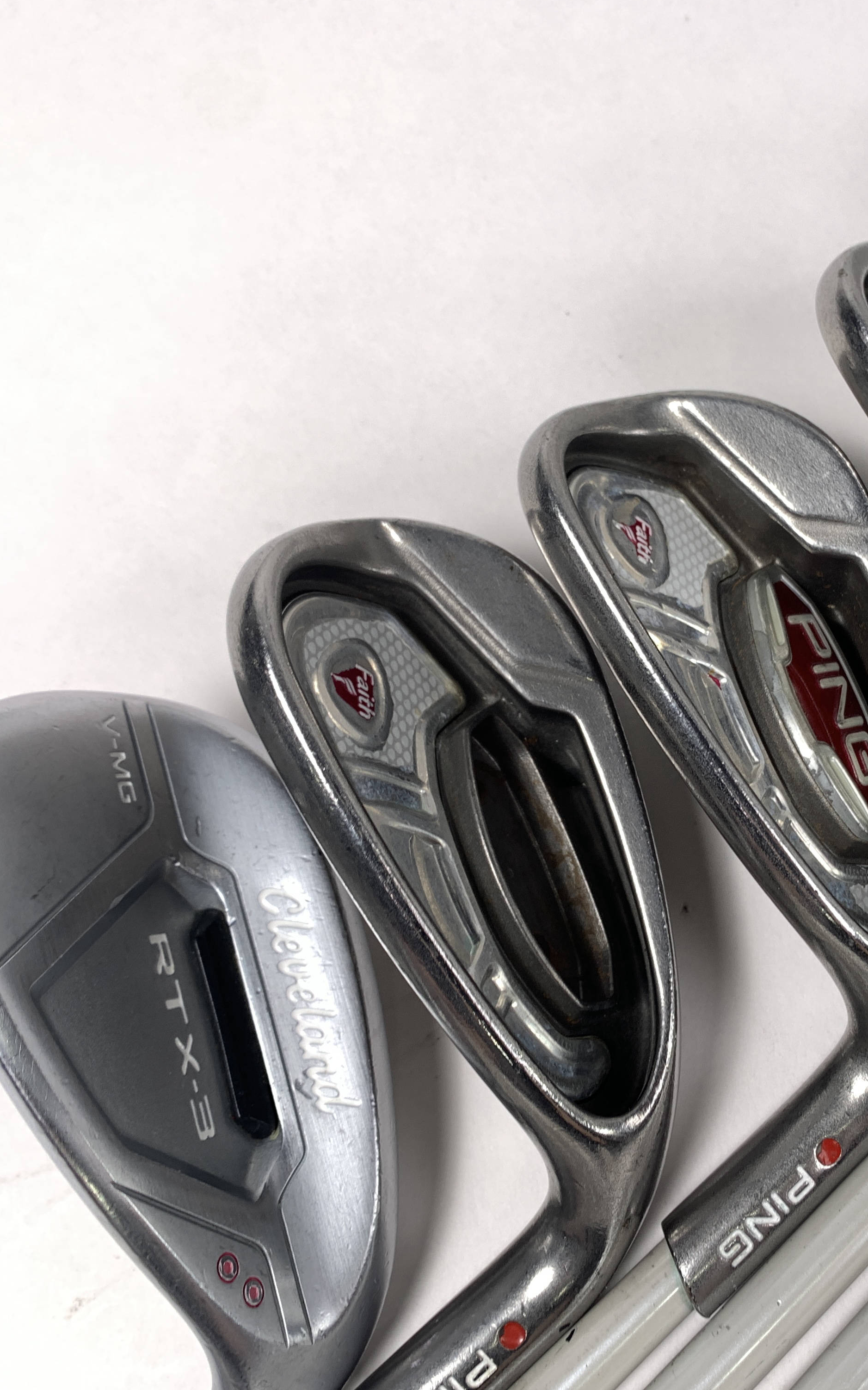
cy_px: 693
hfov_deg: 33.4
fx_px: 1400
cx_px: 699
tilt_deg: -74.1
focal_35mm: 37
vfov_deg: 52.7
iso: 32
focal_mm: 4.25
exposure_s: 1/120
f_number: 1.8
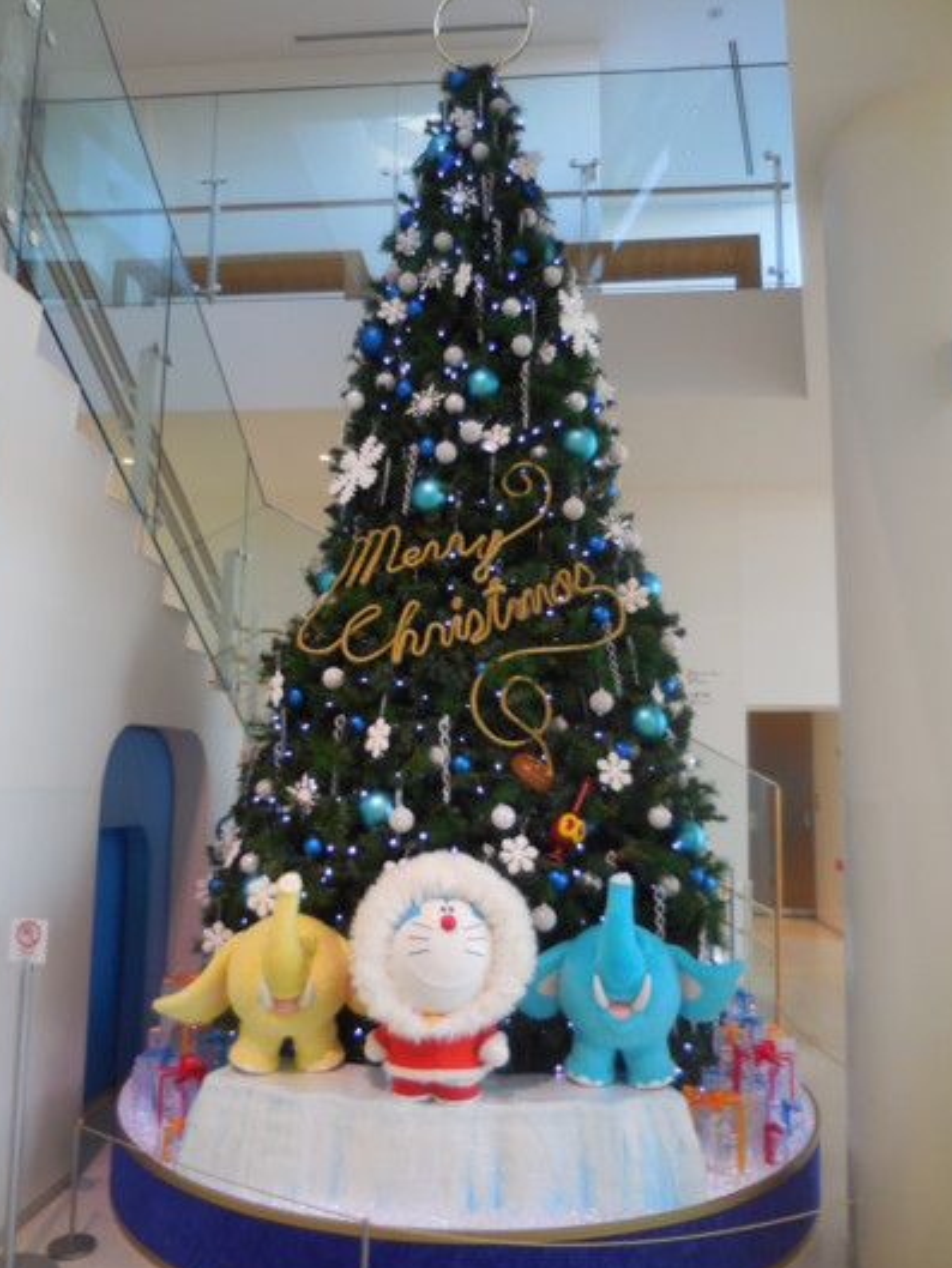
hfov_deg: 53.1
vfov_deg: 67.3
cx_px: 466
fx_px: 953
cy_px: 657
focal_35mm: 26
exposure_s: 1/50
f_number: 3.3
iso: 125
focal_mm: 4.5
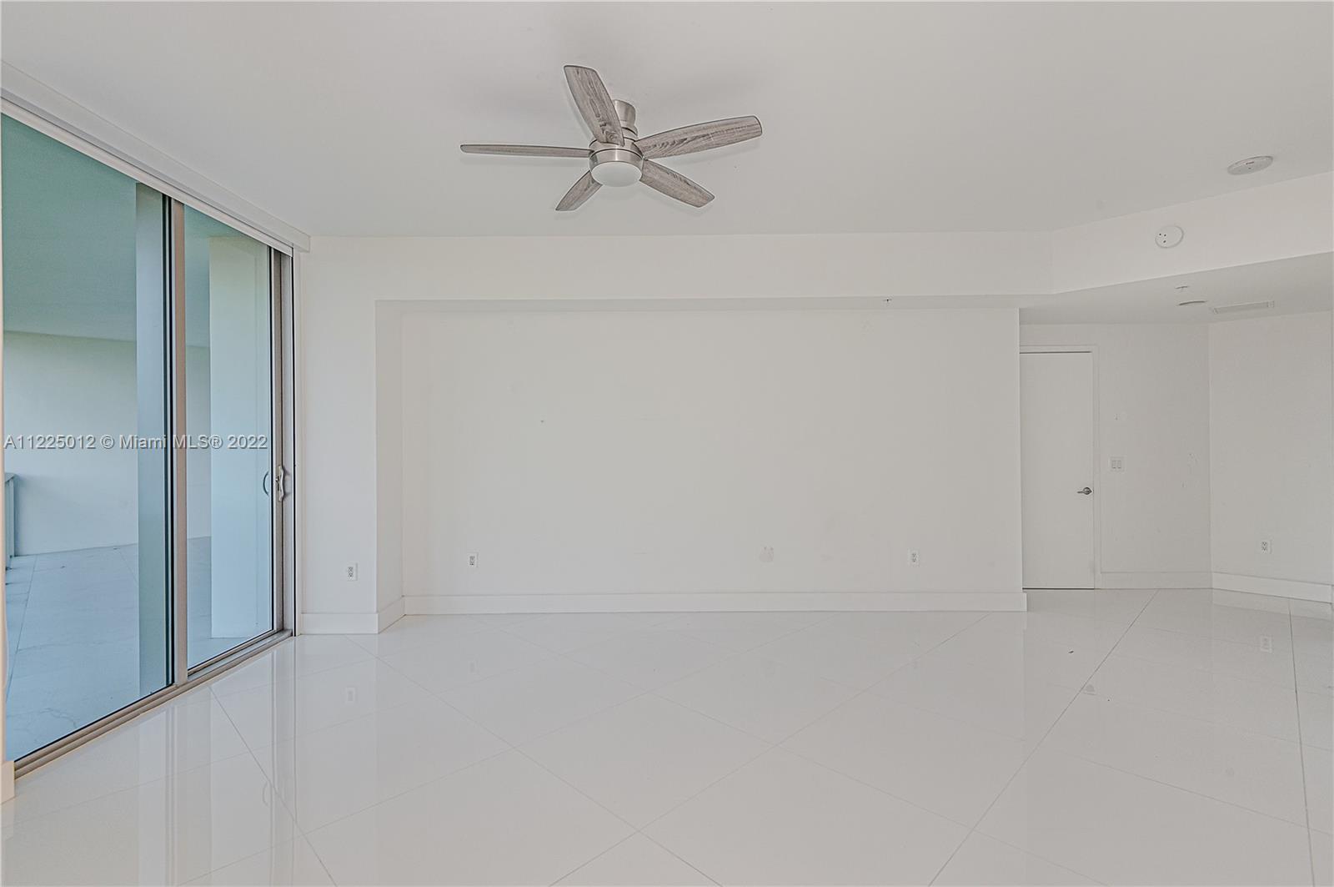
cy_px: 444
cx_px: 667
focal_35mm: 16
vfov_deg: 73.6
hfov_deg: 96.8
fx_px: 592
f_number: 8
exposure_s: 1/200
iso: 400
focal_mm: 16
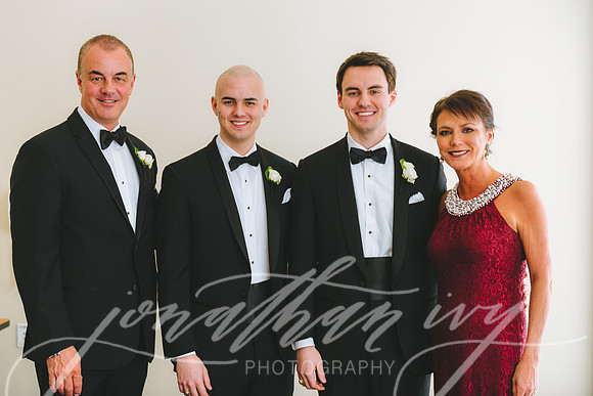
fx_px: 989
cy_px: 198
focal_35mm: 60
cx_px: 296
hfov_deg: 33.4
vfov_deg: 22.6
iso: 500
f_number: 3.5
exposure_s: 1/640
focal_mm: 60
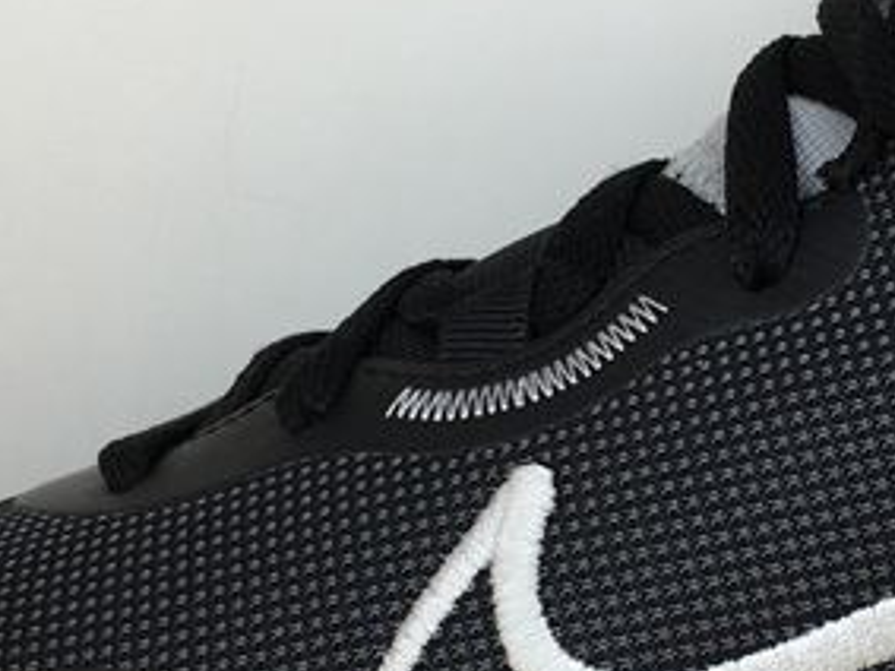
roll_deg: +0.7
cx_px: 705
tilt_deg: -6.6
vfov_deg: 17.9
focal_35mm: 82
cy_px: 503
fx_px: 2119
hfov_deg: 23.5
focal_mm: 4.15
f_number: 2.2
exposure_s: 1/121
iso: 25
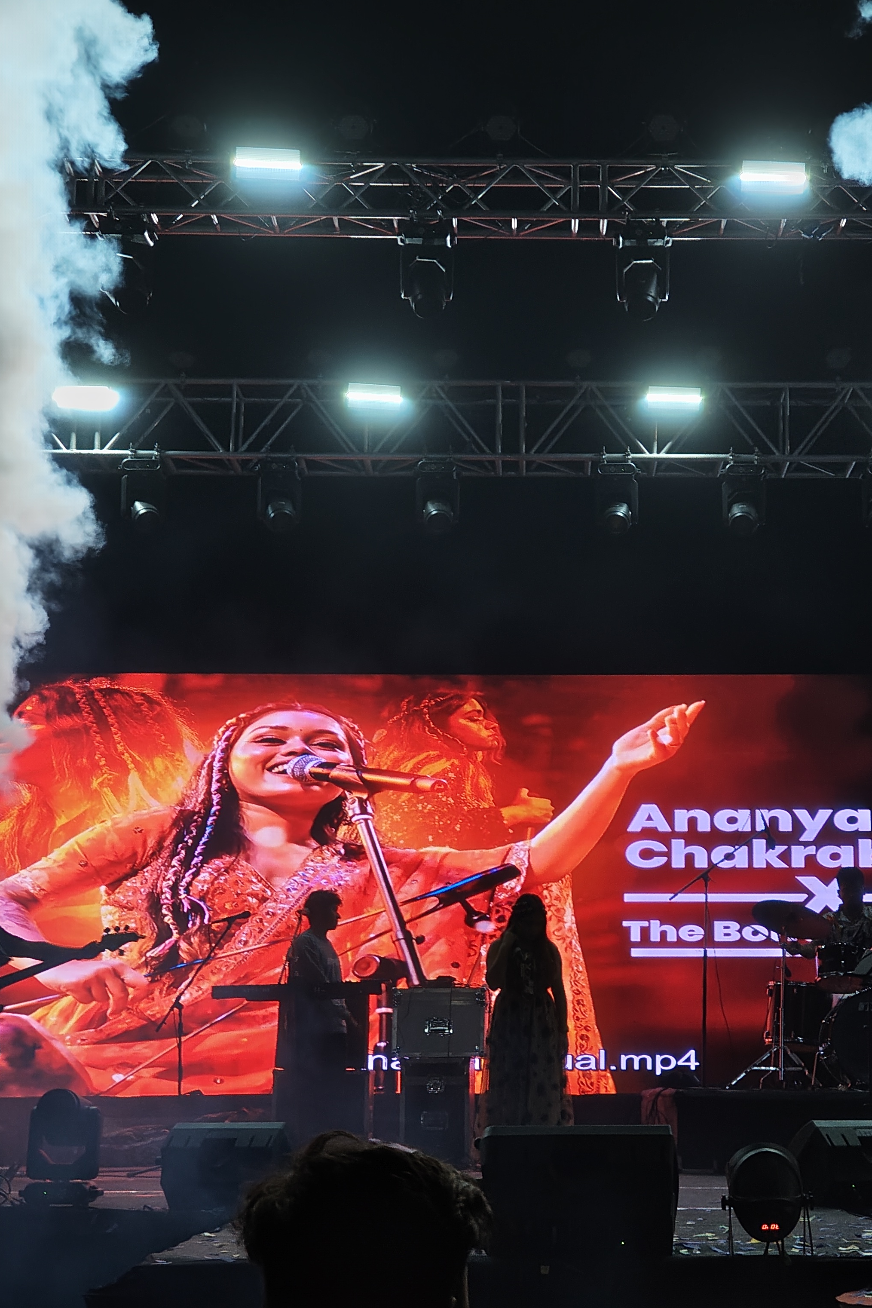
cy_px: 660
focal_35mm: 70
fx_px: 2543
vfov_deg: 28.8
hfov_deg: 19.4
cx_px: 563
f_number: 2
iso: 714
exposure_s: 1/100
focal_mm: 7.1
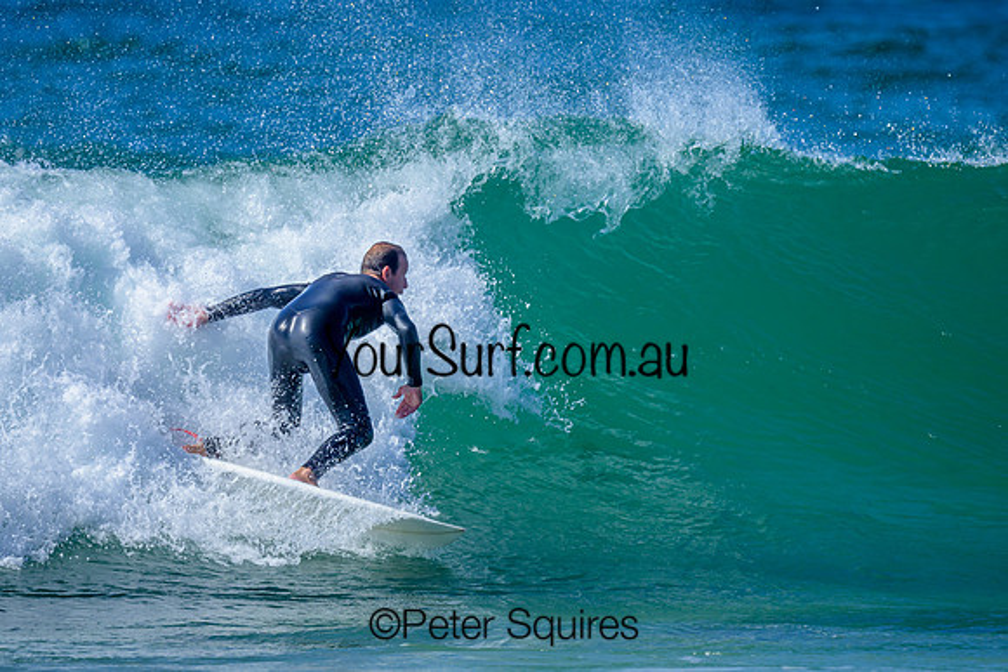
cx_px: 419
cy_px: 261
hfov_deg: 2.1
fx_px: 27423
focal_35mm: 979
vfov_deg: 1.4
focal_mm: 800
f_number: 6.3
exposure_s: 1/2000
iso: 400
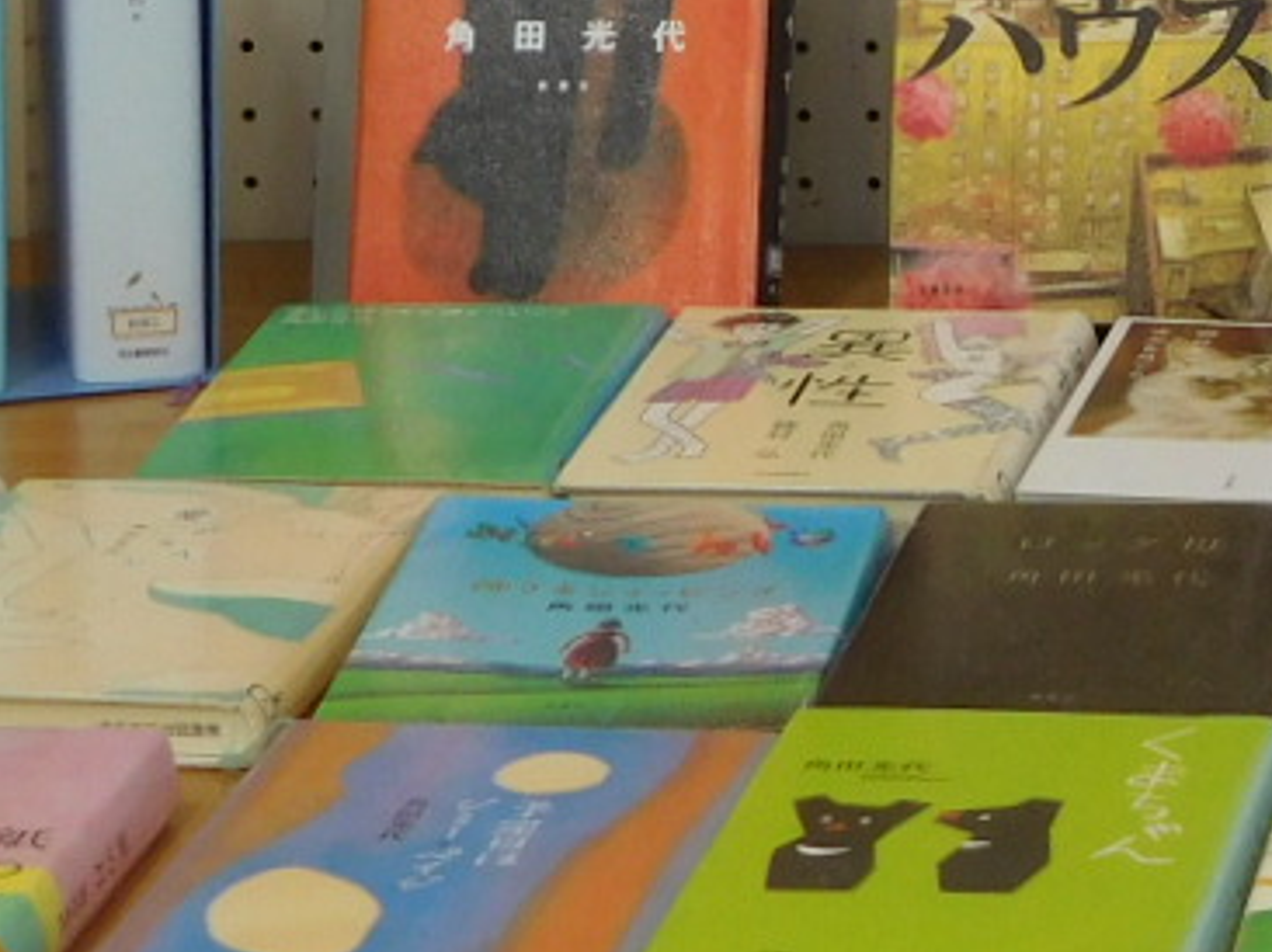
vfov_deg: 8.2
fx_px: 6426
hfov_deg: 10.8
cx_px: 1964
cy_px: -598
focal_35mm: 175
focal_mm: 7.1
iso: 125
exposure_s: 1/80
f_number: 3.9
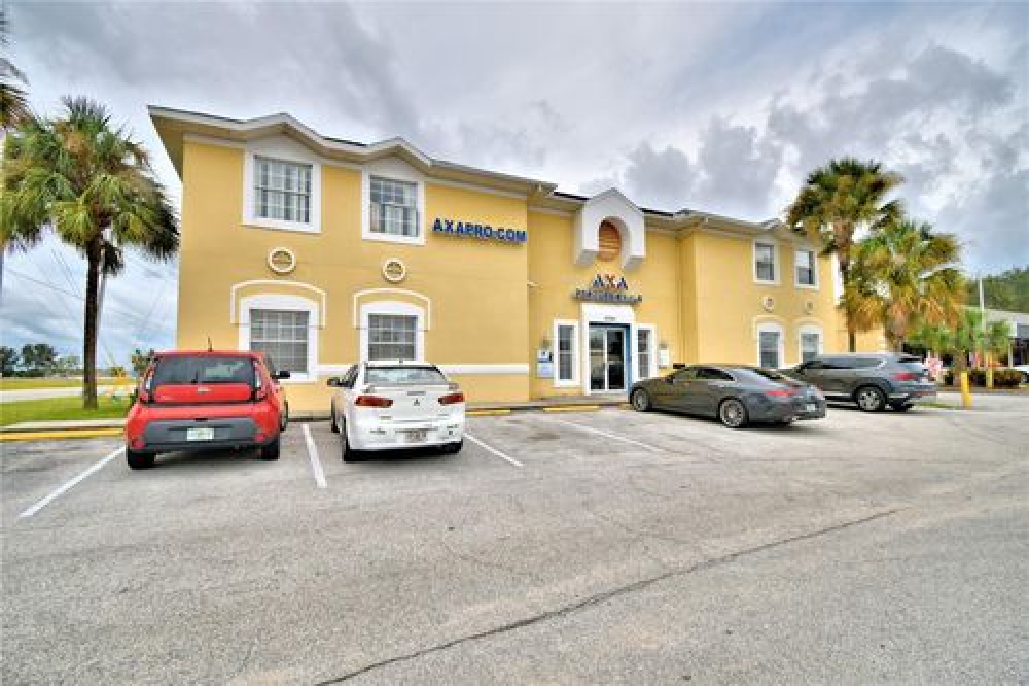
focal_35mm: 15
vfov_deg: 77.3
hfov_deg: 100.4
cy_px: 343
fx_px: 429
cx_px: 514
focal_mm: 10
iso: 100
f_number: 4.5
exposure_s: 1/1250
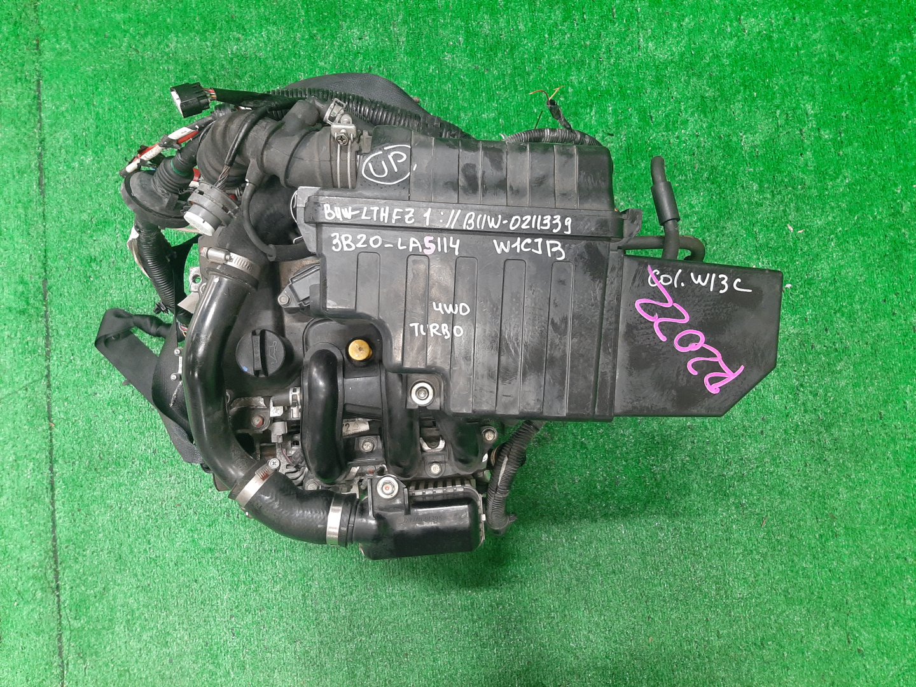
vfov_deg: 53.1
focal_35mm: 26
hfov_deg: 67.3
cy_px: 344
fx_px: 688
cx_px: 458
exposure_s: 1/50
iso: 195
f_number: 1.7
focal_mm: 3.93
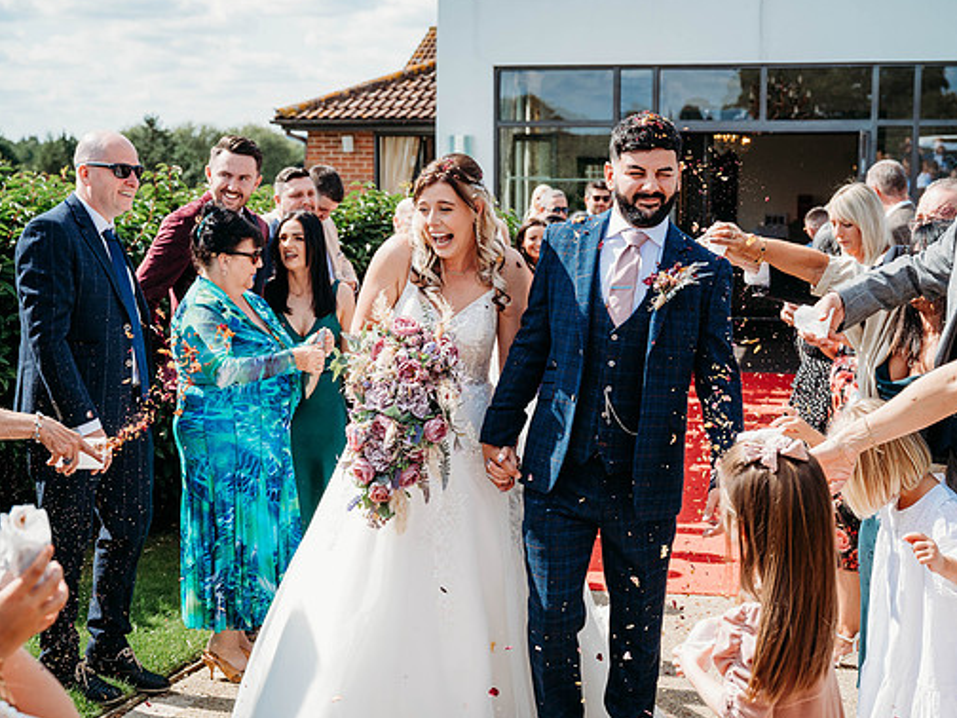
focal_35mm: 52
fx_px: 1438
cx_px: 518
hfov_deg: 36.8
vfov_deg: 28.0
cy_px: 355
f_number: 5
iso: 280
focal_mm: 47
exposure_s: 1/800
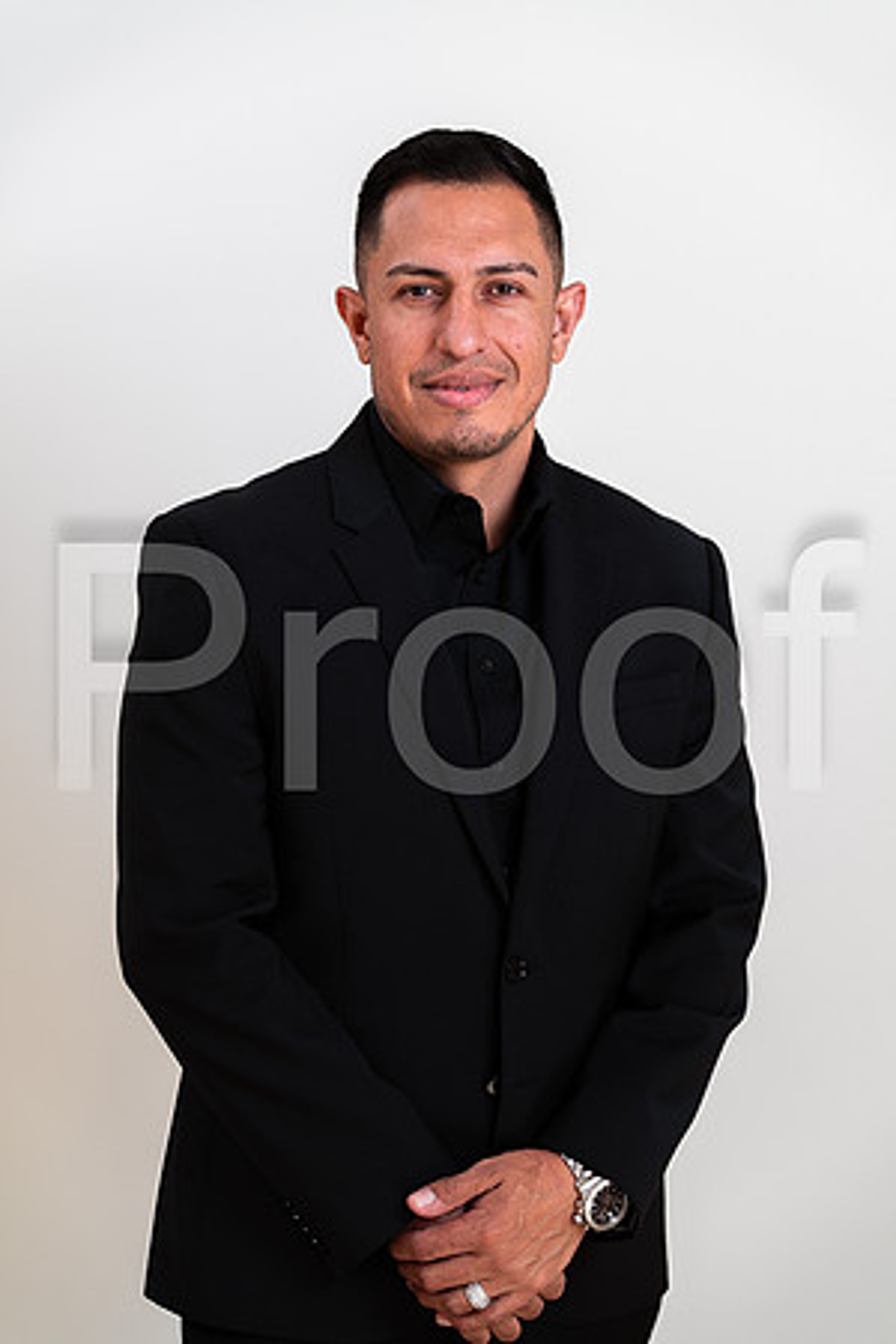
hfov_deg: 16.1
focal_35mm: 85
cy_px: 672
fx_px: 3173
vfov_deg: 23.9
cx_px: 448
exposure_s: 1/160
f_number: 2.8
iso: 50
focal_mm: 85
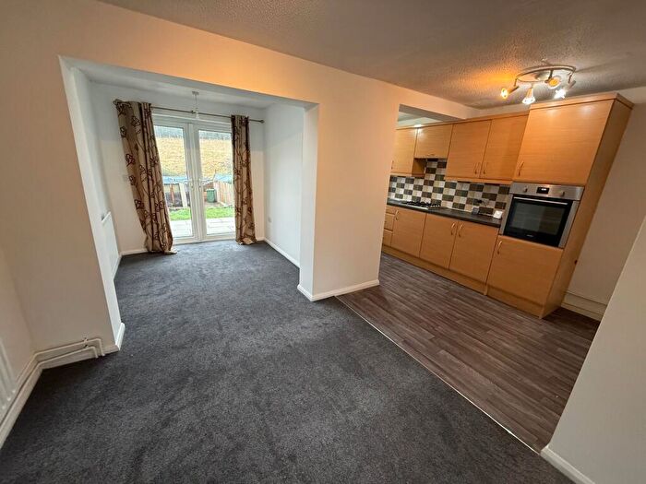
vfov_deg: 85.7
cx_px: 323
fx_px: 261
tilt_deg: -16.1
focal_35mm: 14
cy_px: 242
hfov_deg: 102.1
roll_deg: -2.6
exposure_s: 1/100
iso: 250
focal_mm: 2.22
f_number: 2.2
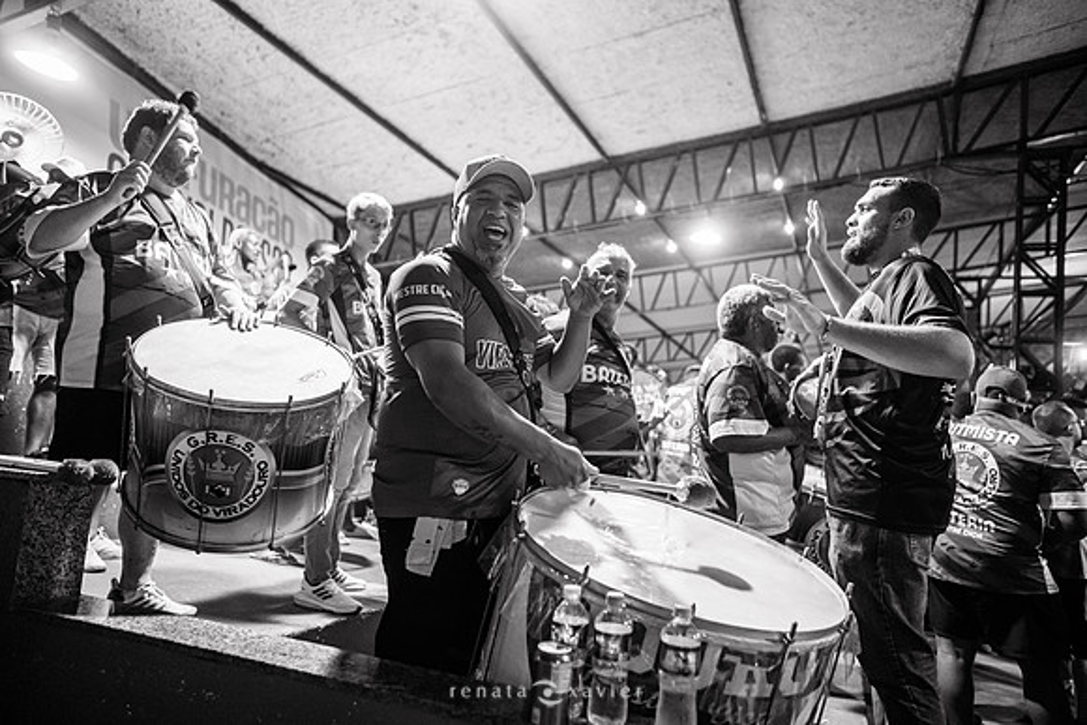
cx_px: 544
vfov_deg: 53.2
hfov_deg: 73.7
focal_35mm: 24
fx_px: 725
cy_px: 362
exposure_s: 1/250
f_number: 1.8
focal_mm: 24
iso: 1600
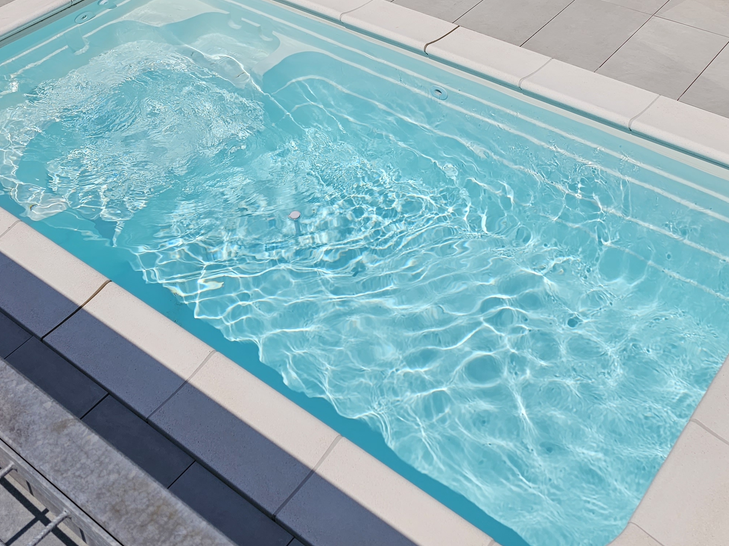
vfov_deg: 30.0
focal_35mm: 46
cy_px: 40
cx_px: 435
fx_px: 969
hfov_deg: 41.1
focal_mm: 6.3
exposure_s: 1/2628
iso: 10
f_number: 1.7
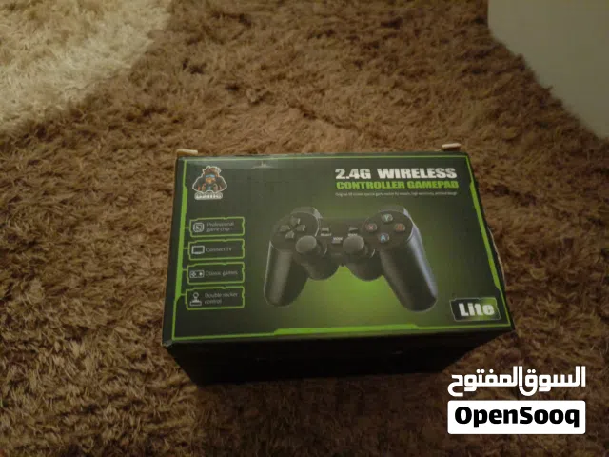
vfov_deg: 54.9
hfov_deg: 69.4
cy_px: 228
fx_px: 440
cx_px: 304
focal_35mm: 25
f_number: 1.69
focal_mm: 4.76
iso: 3212
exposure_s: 1/20
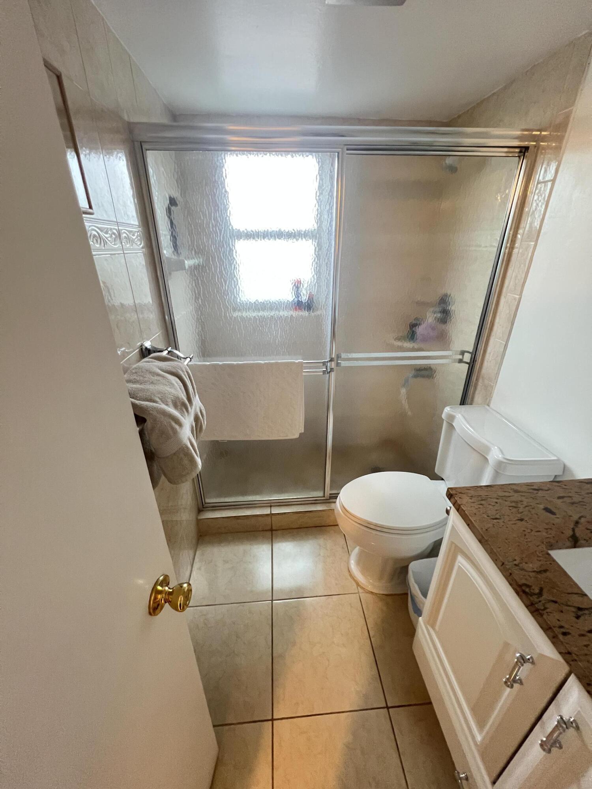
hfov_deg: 89.9
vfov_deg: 106.2
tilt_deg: -25.3
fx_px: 296
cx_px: 296
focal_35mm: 13
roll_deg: +0.6
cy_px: 394
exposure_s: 1/60
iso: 500
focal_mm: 1.57
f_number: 1.8
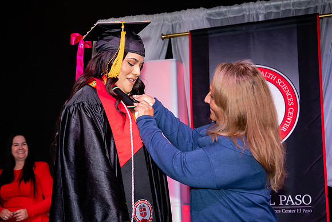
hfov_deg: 24.6
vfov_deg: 16.6
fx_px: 760
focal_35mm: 82
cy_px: 109
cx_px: 138
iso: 1250
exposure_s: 1/160
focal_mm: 69
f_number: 5.6
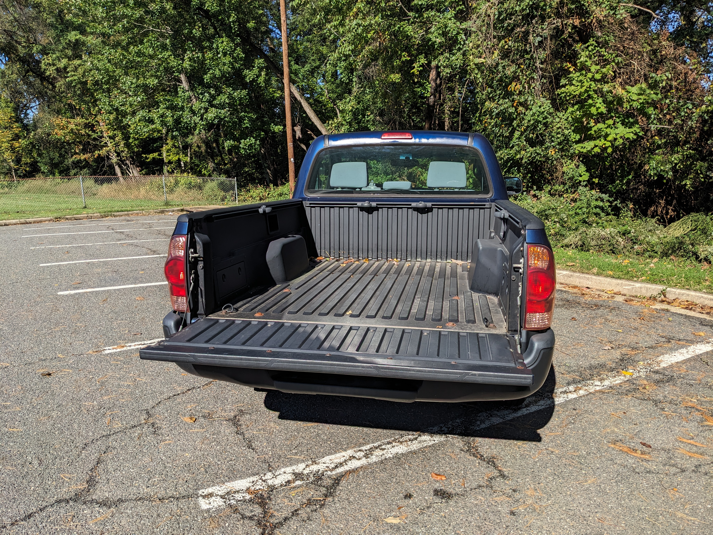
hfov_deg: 65.3
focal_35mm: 27
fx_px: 556
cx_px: 356
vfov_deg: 51.4
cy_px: 268
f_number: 1.73
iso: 50
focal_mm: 4.38
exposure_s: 1/2924
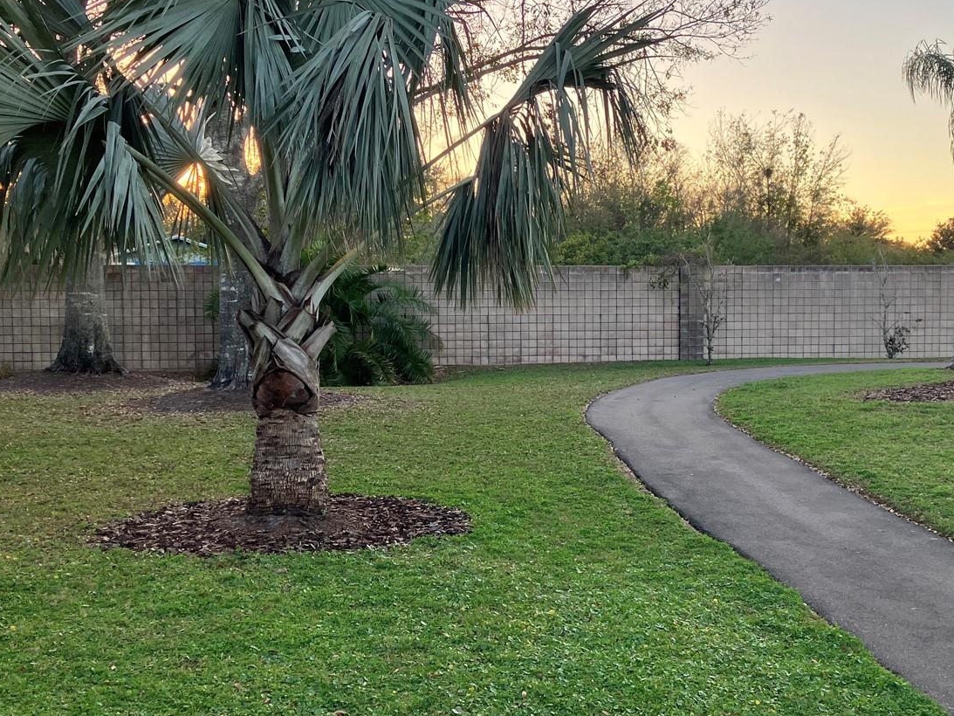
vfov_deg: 35.1
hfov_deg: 45.4
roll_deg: +0.0
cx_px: 594
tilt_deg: -1.9
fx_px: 1130
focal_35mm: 41
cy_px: 362
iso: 40
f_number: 1.8
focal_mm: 3.99
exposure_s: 1/165
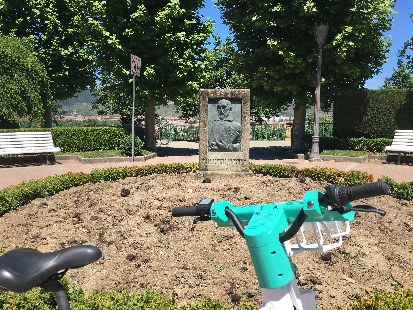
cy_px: 155
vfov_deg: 48.2
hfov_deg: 61.7
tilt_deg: -6.7
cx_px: 206
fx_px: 346
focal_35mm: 29
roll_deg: -1.0
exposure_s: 1/1166
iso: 25
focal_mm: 4.15
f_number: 2.2
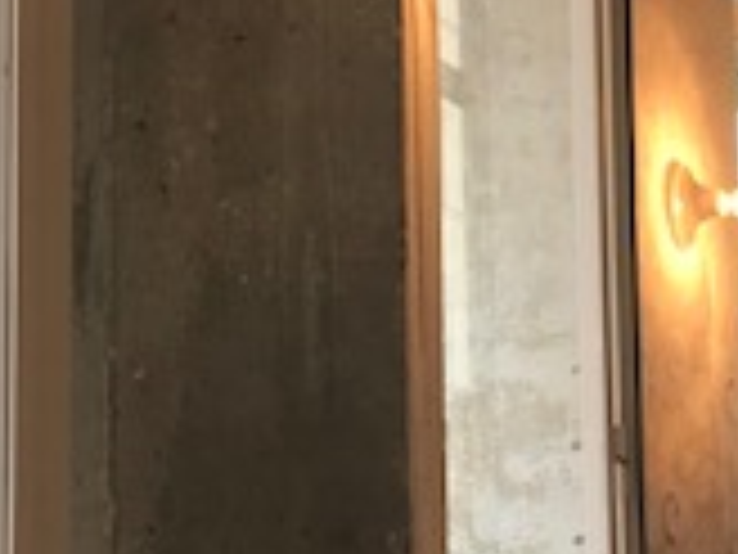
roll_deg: +2.0
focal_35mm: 109
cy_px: 234
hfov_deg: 18.0
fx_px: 2324
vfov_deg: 13.6
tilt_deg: +10.5
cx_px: 536
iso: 32
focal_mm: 3.99
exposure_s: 1/100
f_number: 1.8
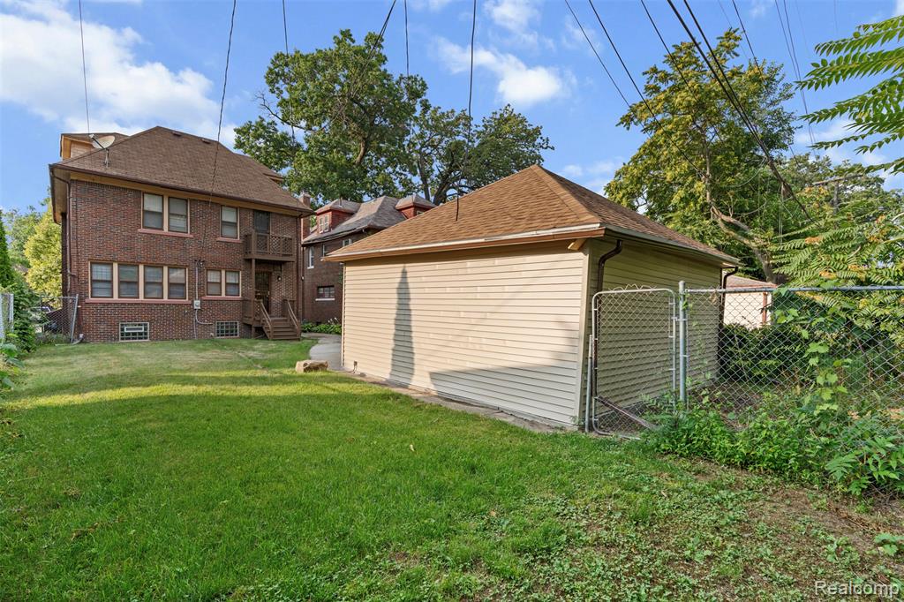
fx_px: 402
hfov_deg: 96.8
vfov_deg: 73.7
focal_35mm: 16
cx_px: 452
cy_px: 301
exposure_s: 1/30
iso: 100
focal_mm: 16
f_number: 8
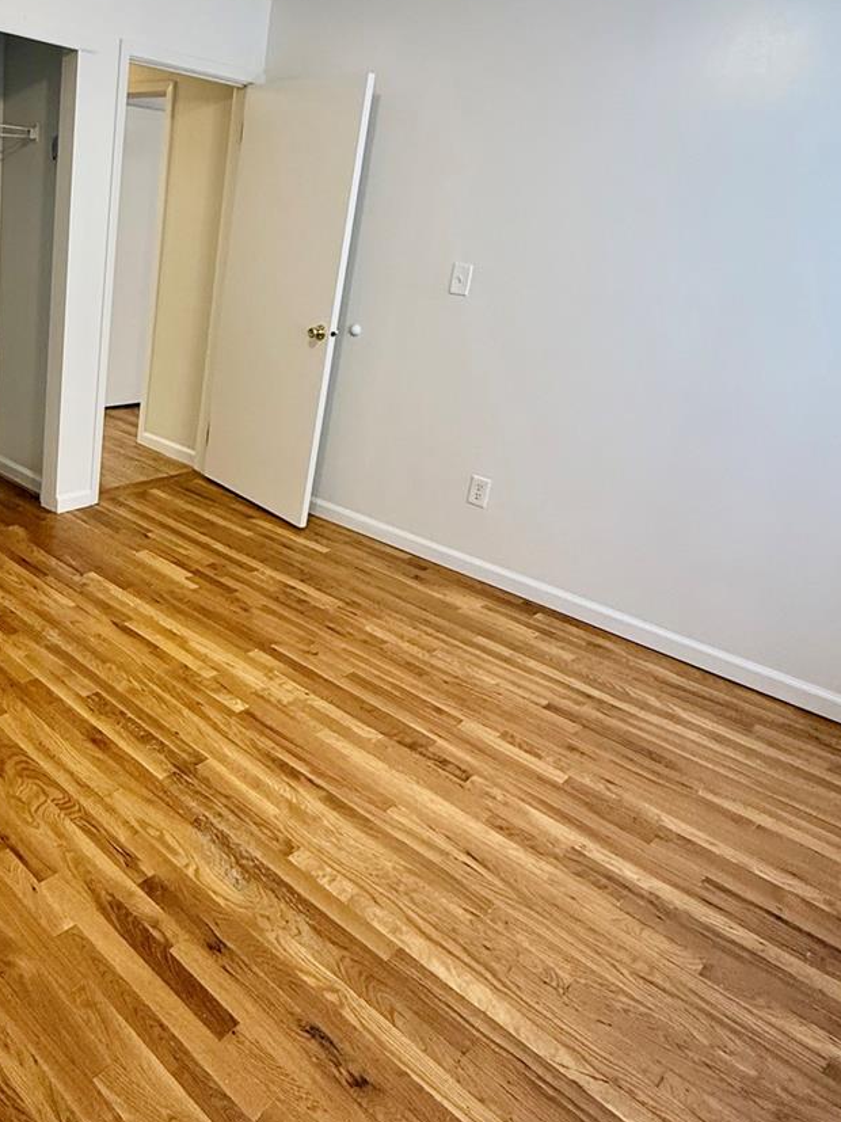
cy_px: 457
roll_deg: -5.6
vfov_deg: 66.8
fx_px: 842
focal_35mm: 26
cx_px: 136
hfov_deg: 49.1
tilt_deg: -15.9
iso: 200
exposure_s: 1/60
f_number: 2.2
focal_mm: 2.22
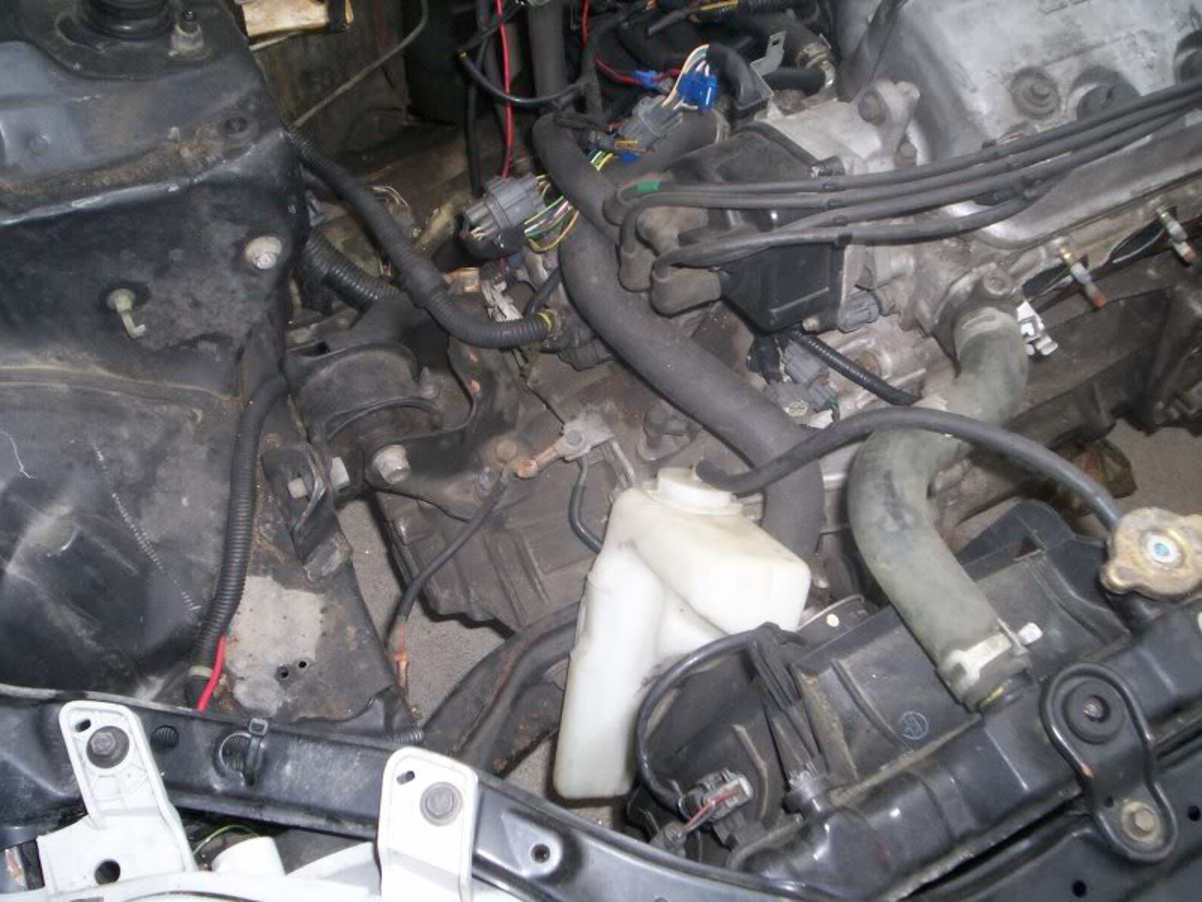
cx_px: 601
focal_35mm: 36
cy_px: 451
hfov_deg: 51.4
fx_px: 1250
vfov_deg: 39.7
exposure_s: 1/64
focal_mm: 5.9
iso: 140
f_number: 4.5
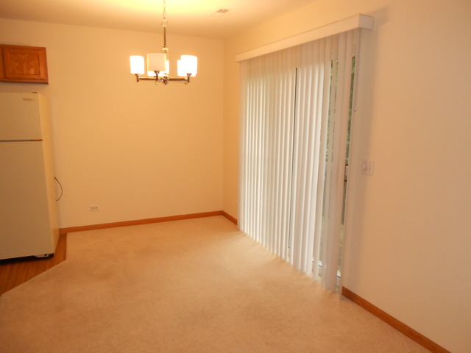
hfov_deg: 67.3
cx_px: 236
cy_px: 176
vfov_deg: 53.1
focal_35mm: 26
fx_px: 354
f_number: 3.2
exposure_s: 1/30
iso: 160
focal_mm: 4.6
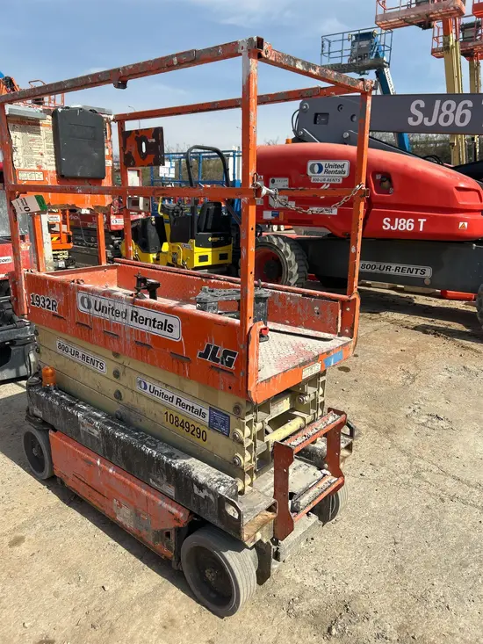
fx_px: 484
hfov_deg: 53.1
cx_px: 242
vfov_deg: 67.3
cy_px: 322
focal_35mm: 26
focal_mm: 5.7
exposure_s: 1/4630
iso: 50
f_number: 1.5
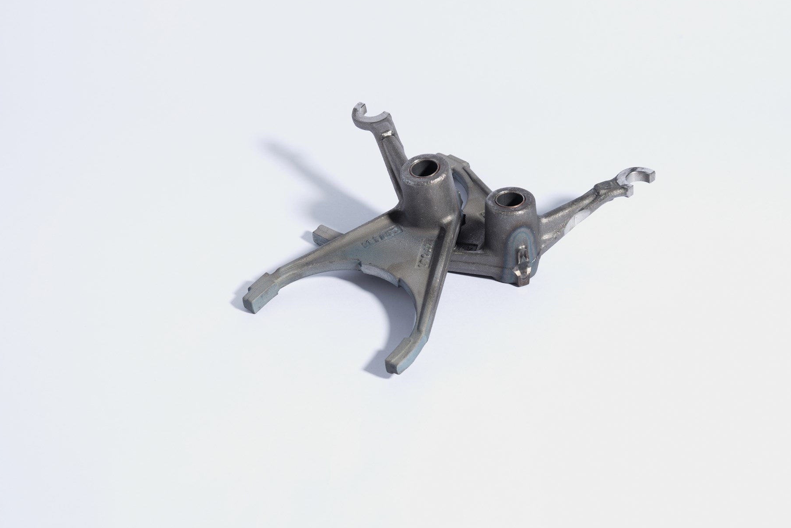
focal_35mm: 80
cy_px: 261
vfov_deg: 17.1
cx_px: 417
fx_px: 1758
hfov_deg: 25.4
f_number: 8
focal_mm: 50
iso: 160
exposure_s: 1/125
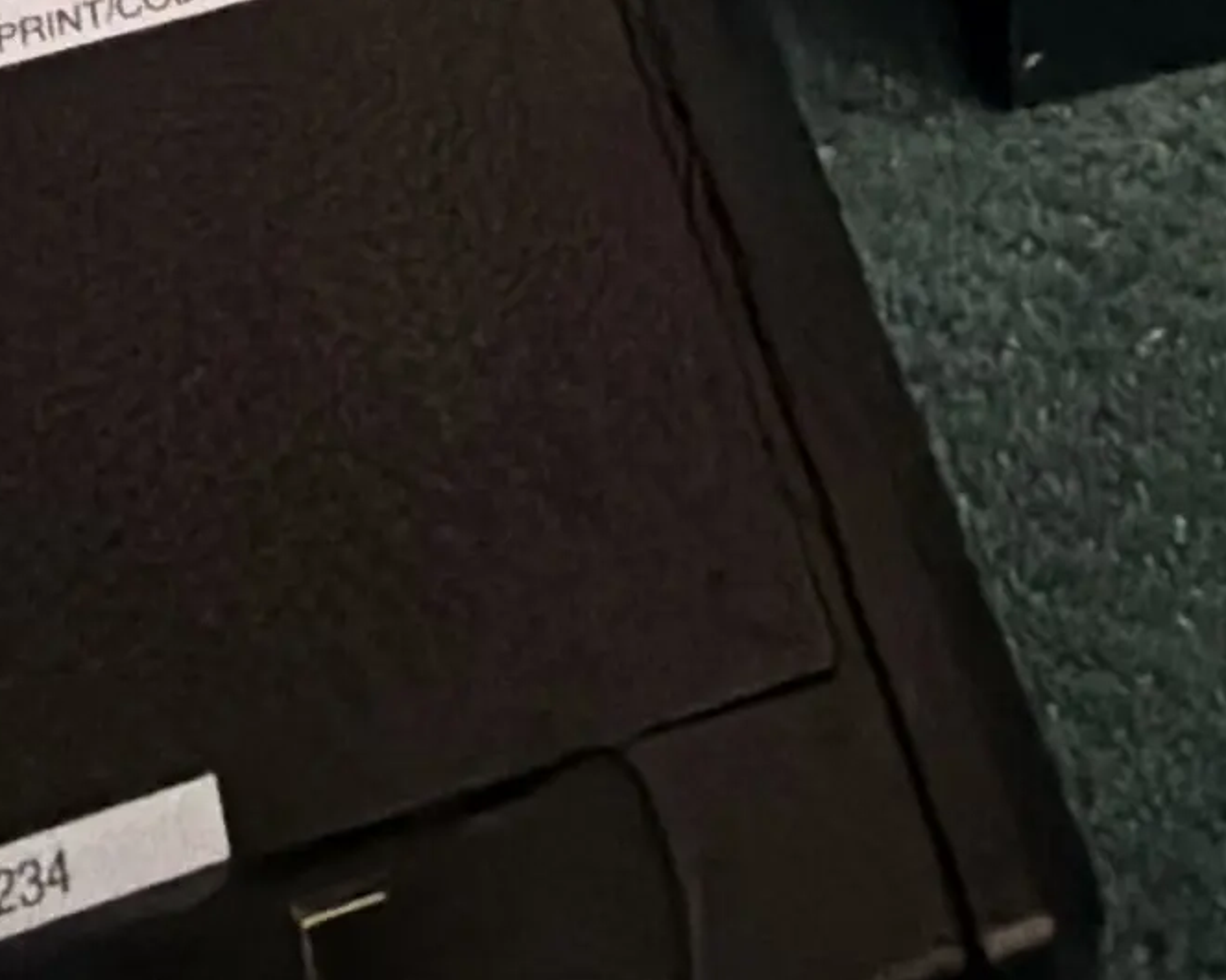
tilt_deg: -13.8
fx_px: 3011
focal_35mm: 83
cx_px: 519
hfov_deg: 23.0
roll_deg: -0.1
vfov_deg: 10.6
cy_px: -2150
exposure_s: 1/40
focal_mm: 2.22
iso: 1250
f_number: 2.2
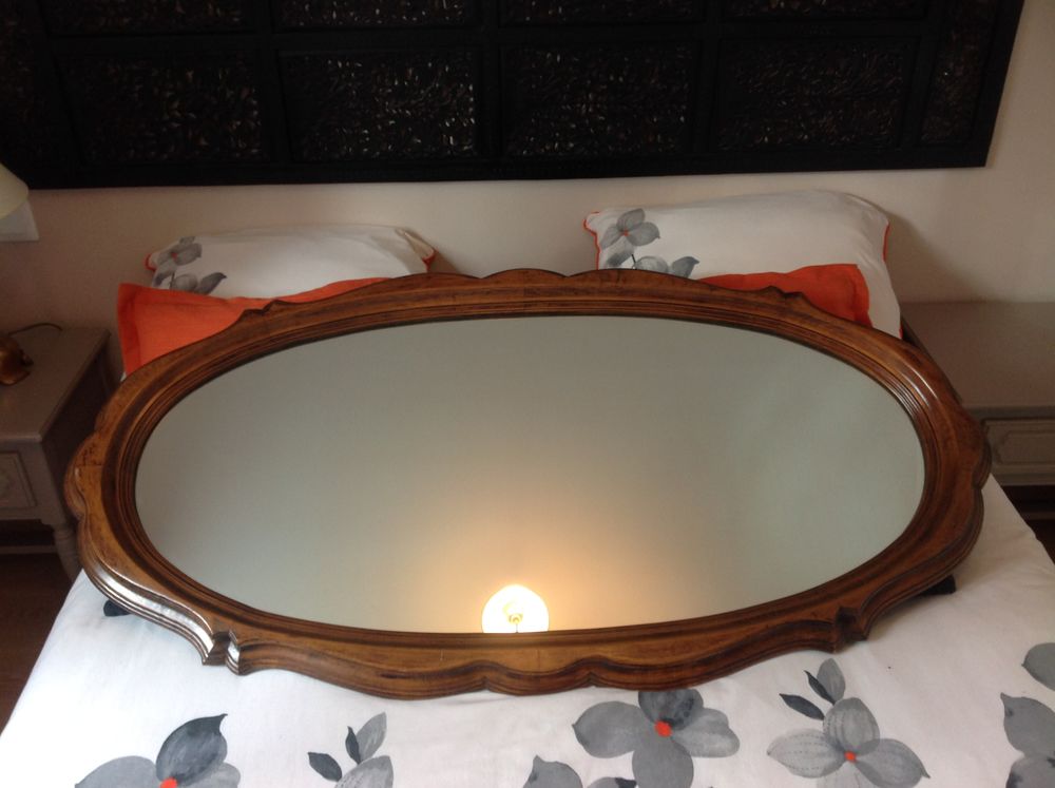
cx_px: 528
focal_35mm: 35
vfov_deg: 40.6
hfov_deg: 52.7
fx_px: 1065
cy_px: 394
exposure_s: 1/15
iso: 100
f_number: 2.4
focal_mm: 4.28
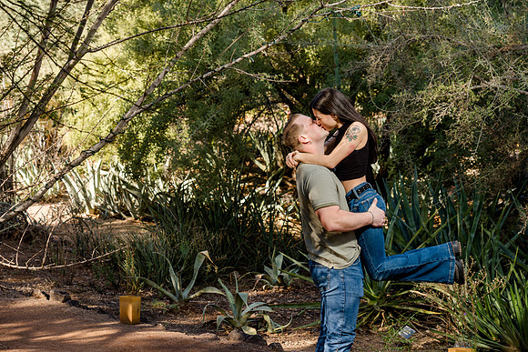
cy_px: 176
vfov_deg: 17.5
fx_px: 1144
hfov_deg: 26.0
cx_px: 264
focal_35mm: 78
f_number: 5.6
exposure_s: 1/200
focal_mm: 78
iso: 100
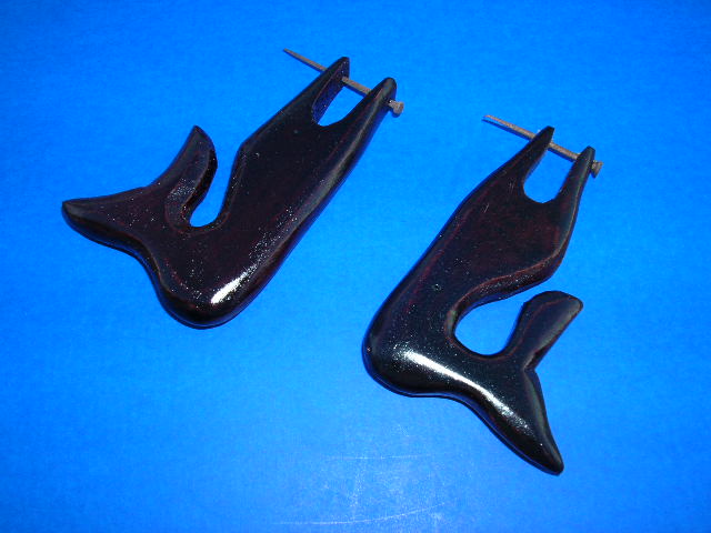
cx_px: 356
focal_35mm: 35
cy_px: 266
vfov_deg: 40.7
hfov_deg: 52.6
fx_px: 719
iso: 50
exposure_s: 1/60.1
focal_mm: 5.8
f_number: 5.6
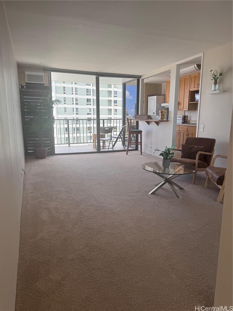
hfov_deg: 56.8
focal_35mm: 24
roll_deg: +0.7
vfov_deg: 71.6
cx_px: 116
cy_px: 156
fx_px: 215
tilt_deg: -10.8
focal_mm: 6.76
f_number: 1.78
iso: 80
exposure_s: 1/306
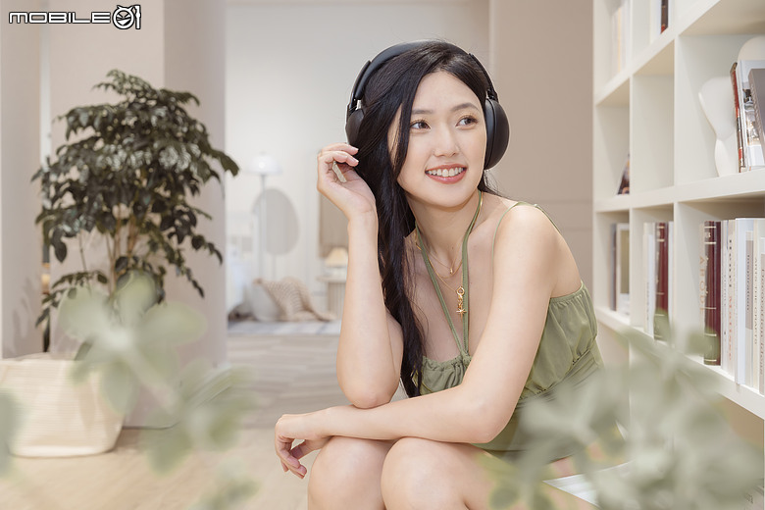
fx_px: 1211
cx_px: 382
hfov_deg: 35.1
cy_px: 255
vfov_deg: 23.8
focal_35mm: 57
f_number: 5.6
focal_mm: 57
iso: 1600
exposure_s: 1/60
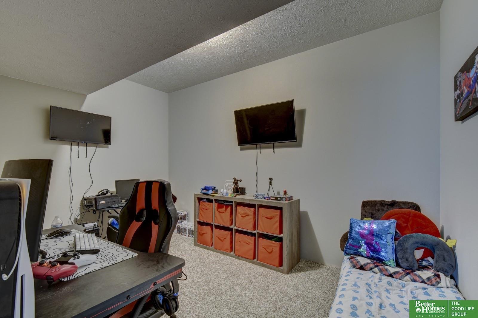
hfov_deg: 100.4
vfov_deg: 77.3
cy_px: 159
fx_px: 199
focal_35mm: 15
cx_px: 239
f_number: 8
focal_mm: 10
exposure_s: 1.3
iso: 400
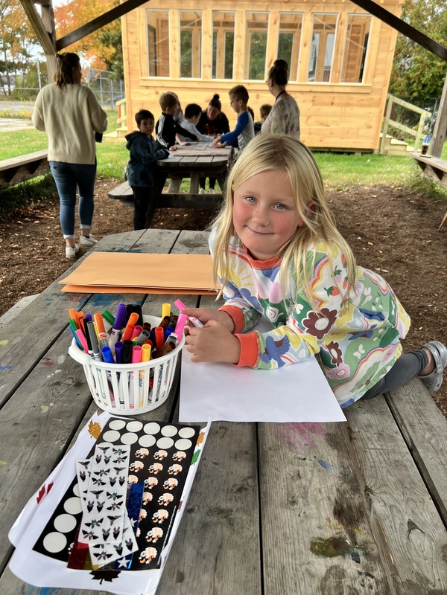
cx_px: 224
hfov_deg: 53.1
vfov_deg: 67.3
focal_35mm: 26
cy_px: 298
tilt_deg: -24.0
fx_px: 448
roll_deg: -1.7
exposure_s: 1/212
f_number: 1.5
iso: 40
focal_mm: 5.7
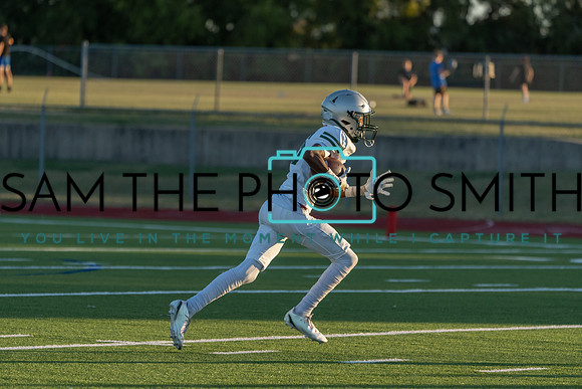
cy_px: 194
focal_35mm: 274
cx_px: 291
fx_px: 4430
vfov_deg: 5.0
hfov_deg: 7.5
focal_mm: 274
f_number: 5.6
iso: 1000
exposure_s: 1/1250
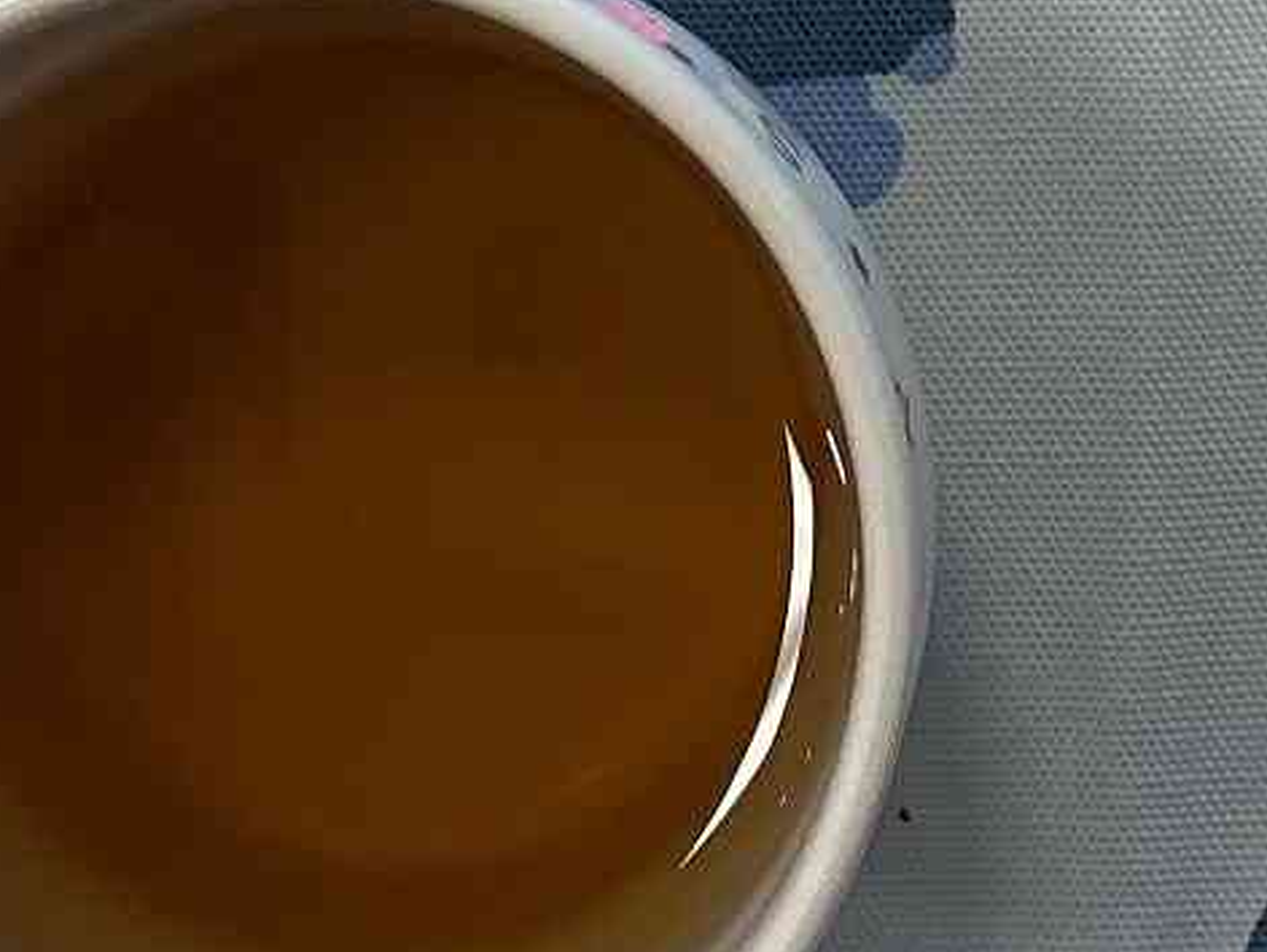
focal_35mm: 126
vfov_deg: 11.2
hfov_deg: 15.4
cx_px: 1227
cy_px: -570
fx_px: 4615
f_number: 1.8
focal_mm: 3
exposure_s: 1/120
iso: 32
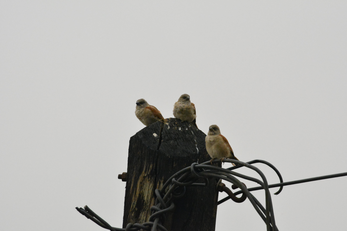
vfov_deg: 4.3
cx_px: 180
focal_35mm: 316
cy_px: 114
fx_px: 3046
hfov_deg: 6.5
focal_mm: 200
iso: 6400
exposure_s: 1/1000
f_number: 16
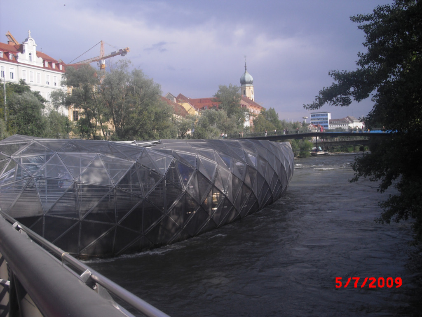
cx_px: 211
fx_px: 463
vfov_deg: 37.7
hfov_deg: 49.0
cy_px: 158
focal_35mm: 38
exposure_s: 1/200
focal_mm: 6.2
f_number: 5.6
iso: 64
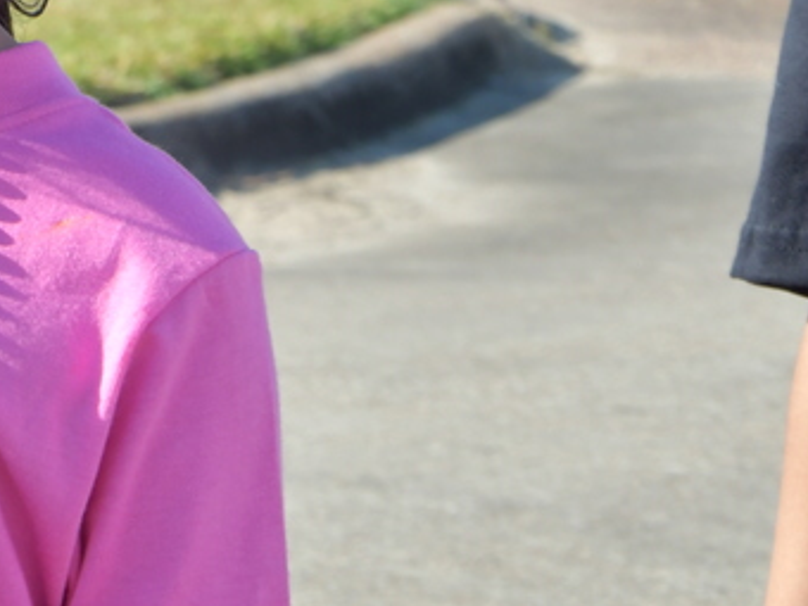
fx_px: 5882
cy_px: -196
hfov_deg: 7.7
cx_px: -352
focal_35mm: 252
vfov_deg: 5.9
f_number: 14
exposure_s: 1/250
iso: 320
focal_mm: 58
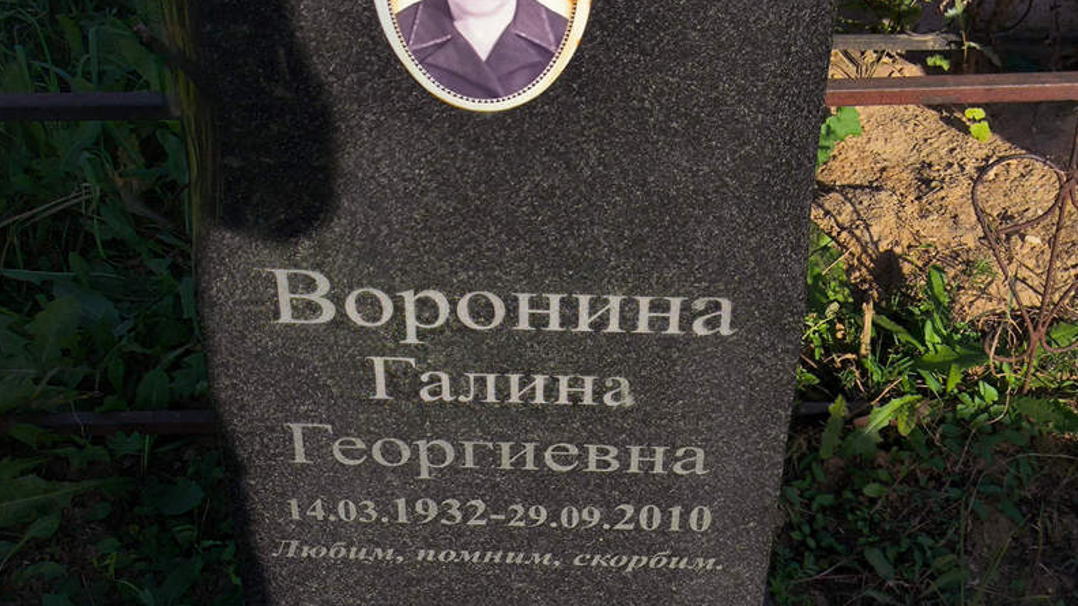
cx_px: 538
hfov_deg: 37.9
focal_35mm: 55
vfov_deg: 21.8
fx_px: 1572
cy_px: 340
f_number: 1.7
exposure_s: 1/1046
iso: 50
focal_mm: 4.71
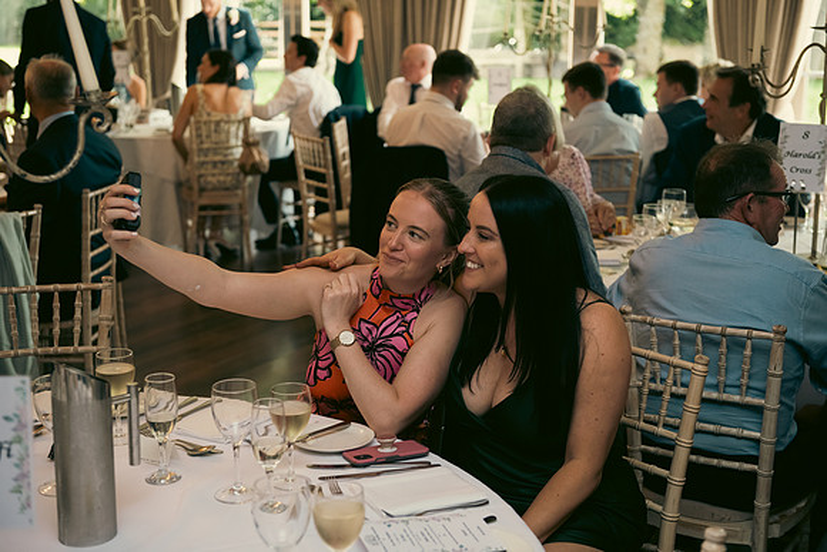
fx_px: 1195
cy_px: 276
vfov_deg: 26.0
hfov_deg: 38.2
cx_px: 414
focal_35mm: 52
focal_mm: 52
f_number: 3.5
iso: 800
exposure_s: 1/160
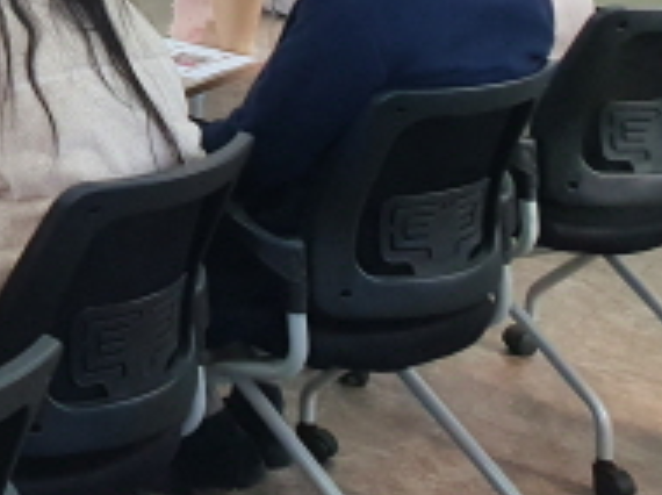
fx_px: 1834
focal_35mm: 96
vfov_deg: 14.3
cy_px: -270
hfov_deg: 17.1
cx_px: -505
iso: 100
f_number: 2.4
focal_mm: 4.32
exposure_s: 1/120
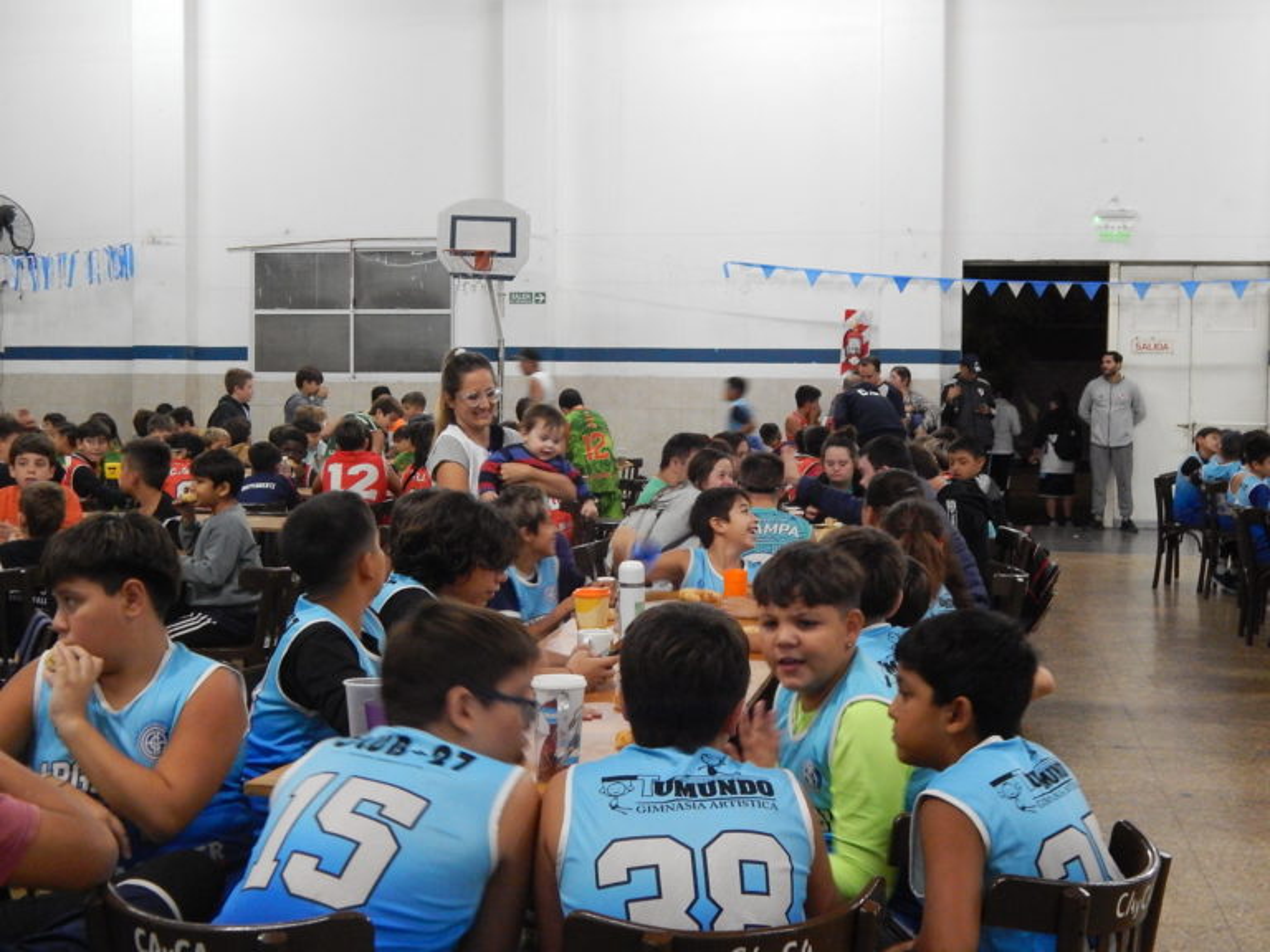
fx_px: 1798
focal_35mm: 49
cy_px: 476
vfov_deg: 29.7
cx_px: 635
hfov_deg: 38.9
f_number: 3.7
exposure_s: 1/20
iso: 800
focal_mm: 8.6
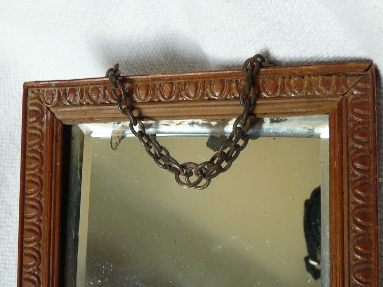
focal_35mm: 59
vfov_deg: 24.8
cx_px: 192
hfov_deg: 32.7
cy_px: 144
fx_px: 653
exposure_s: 1/40
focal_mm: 6
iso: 160
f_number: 2.8
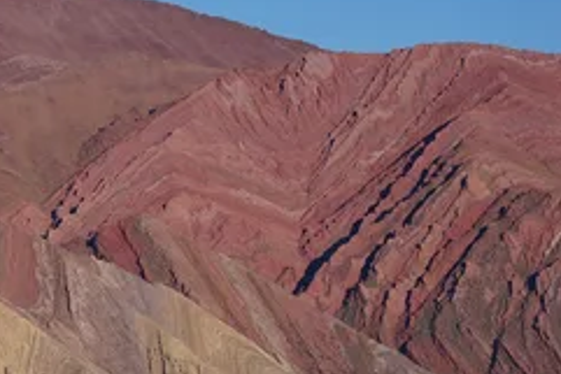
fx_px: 5426
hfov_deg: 5.8
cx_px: -331
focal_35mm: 348
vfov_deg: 3.9
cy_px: 511
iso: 80
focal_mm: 105
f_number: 5
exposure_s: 1/800
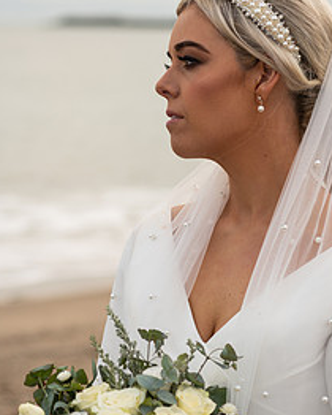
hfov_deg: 12.0
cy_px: 190
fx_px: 1583
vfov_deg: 14.9
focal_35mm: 129
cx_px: 232
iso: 100
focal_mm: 80
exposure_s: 1/200
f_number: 3.5
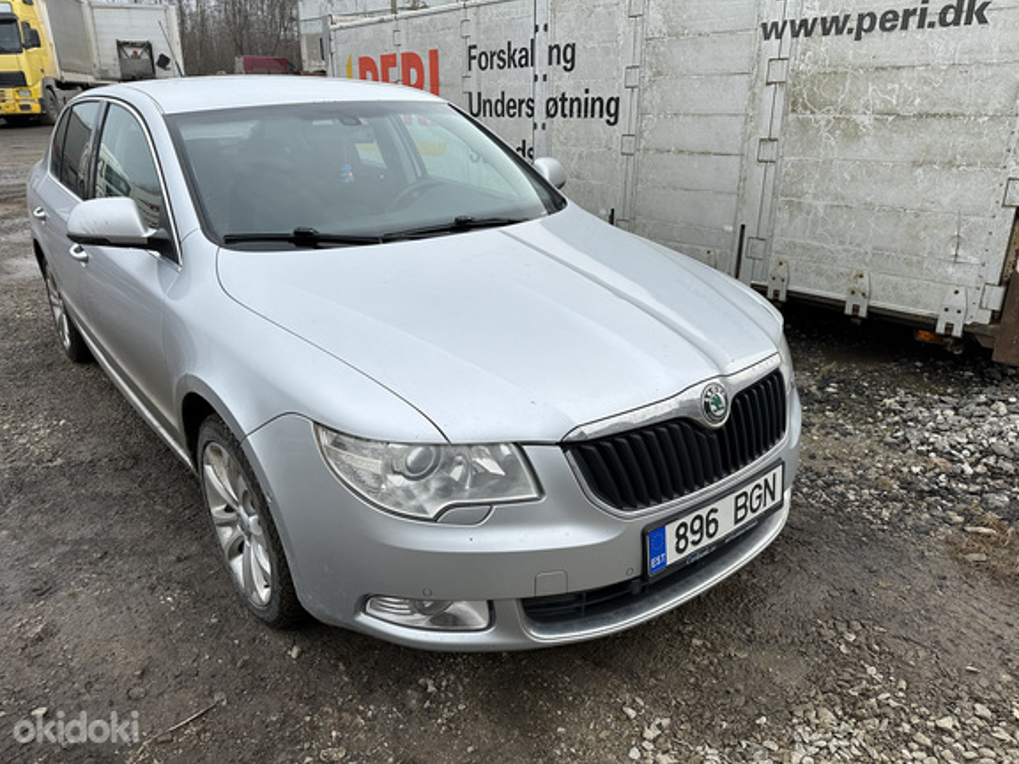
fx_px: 736
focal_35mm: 25
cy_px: 391
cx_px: 494
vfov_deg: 54.9
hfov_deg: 69.4
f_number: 1.78
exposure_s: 1/1916
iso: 80
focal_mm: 6.86
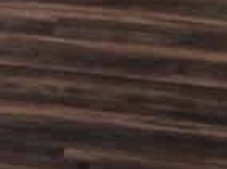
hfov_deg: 11.5
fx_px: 1087
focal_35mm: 166
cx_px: -102
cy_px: -271
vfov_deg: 8.1
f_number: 1.8
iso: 100
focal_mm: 5.4
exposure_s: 1/120
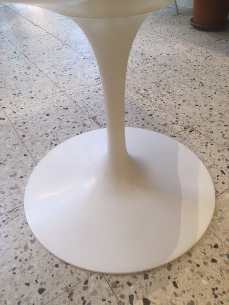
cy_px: 152
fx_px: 256
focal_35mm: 29
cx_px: 114
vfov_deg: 61.7
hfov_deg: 48.2
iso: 80
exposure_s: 1/33
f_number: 2.2
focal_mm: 4.15
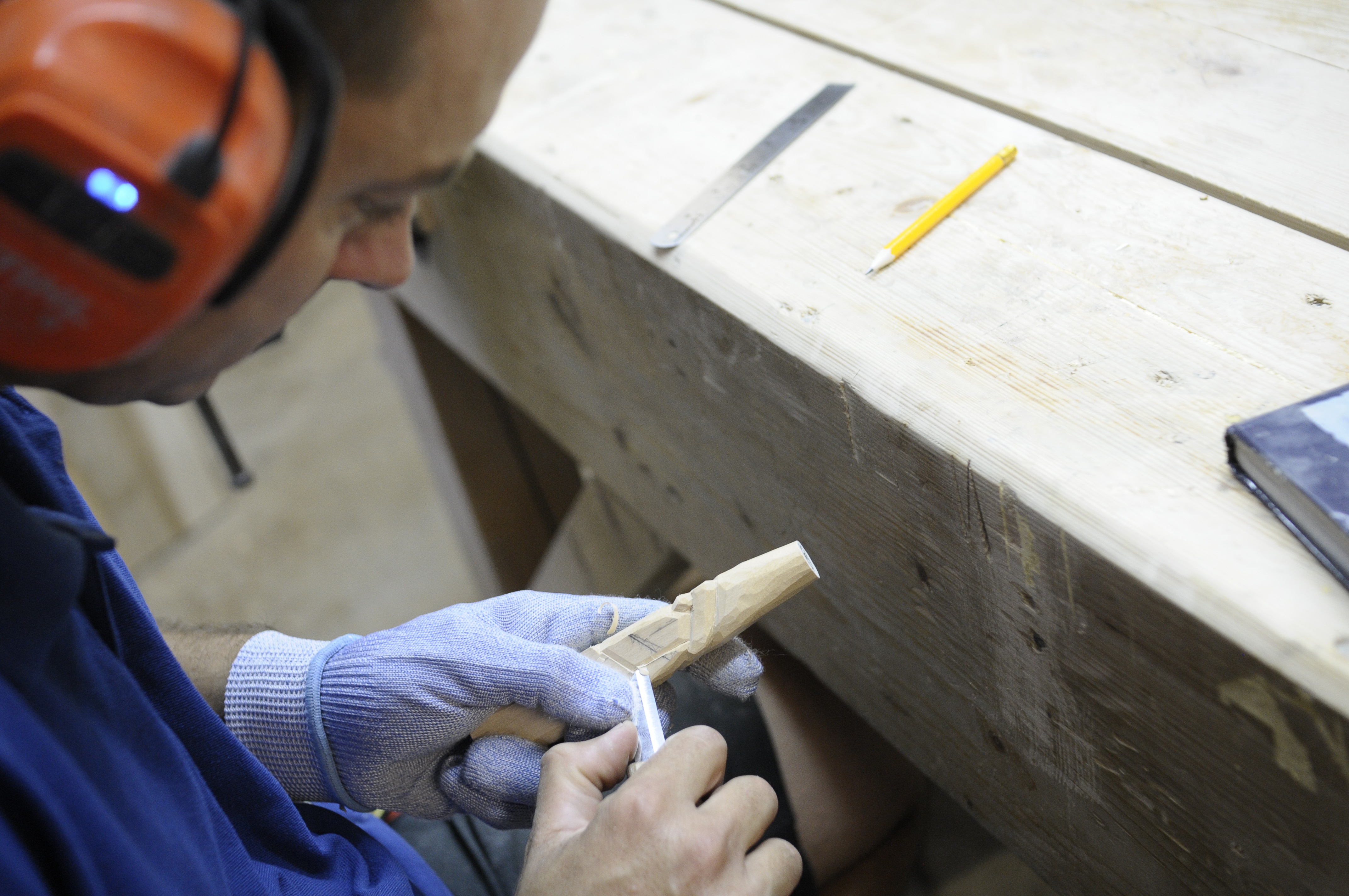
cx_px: 674
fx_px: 1684
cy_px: 448
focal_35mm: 45
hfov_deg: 43.7
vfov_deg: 29.8
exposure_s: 1/125
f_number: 2.8
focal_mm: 30
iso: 800
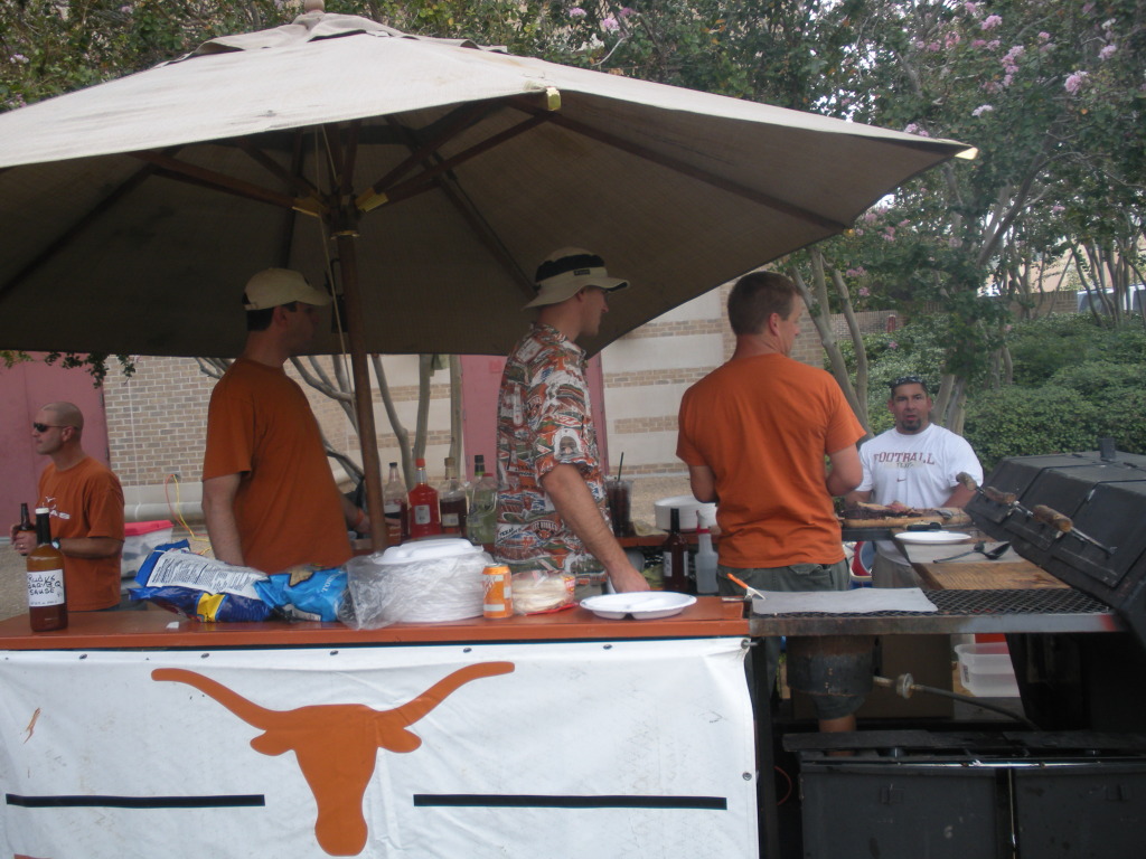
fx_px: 1192
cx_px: 573
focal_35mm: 36
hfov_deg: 51.4
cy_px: 430
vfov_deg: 39.7
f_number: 3.5
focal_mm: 6.3
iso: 64
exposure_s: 1/111
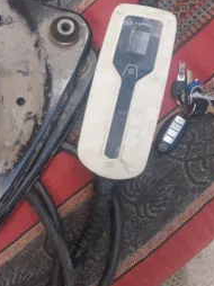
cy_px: 114
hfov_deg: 34.8
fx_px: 339
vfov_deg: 45.6
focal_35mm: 41
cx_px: 73
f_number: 1.8
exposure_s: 1/100
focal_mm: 4
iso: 25
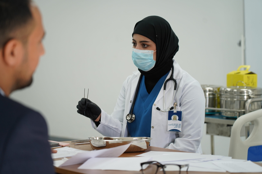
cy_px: 87
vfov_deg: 13.6
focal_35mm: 101
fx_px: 735
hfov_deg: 20.2
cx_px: 131
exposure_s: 1/160
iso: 400
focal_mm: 101
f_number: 4
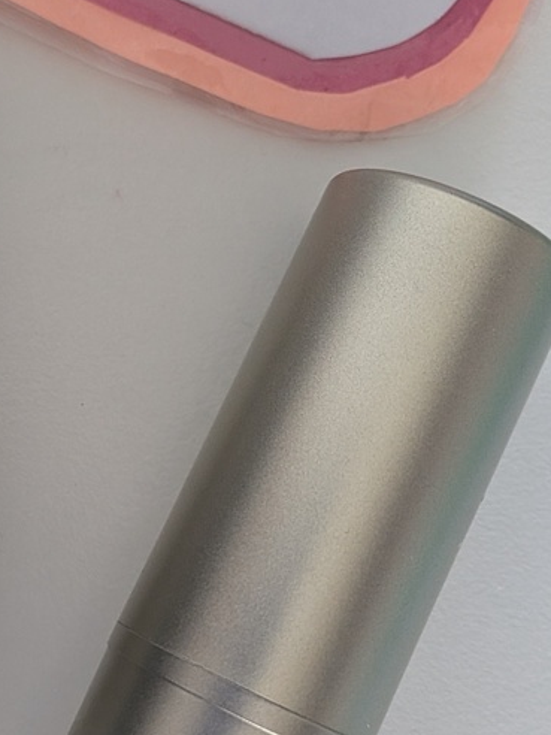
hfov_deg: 22.3
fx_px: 1380
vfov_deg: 29.8
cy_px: 404
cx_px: 128
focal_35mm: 65
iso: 298
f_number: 1.7
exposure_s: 1/60
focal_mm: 4.53
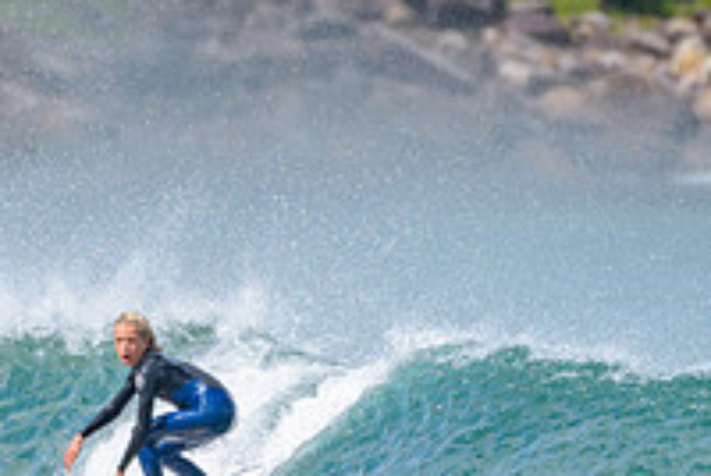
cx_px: 84
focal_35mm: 1773
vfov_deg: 0.8
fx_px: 35068
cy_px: 464
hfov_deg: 1.2
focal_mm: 500
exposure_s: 1/2000
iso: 250
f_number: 5.6
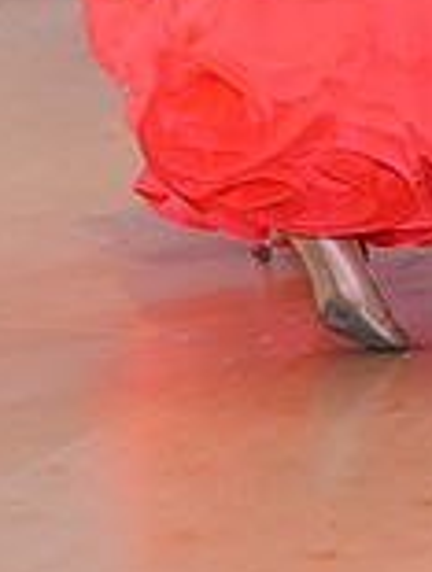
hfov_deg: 4.0
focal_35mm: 377
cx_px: 519
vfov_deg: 5.2
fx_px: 6247
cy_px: -461
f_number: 5
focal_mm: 105
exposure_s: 1/250
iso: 1250
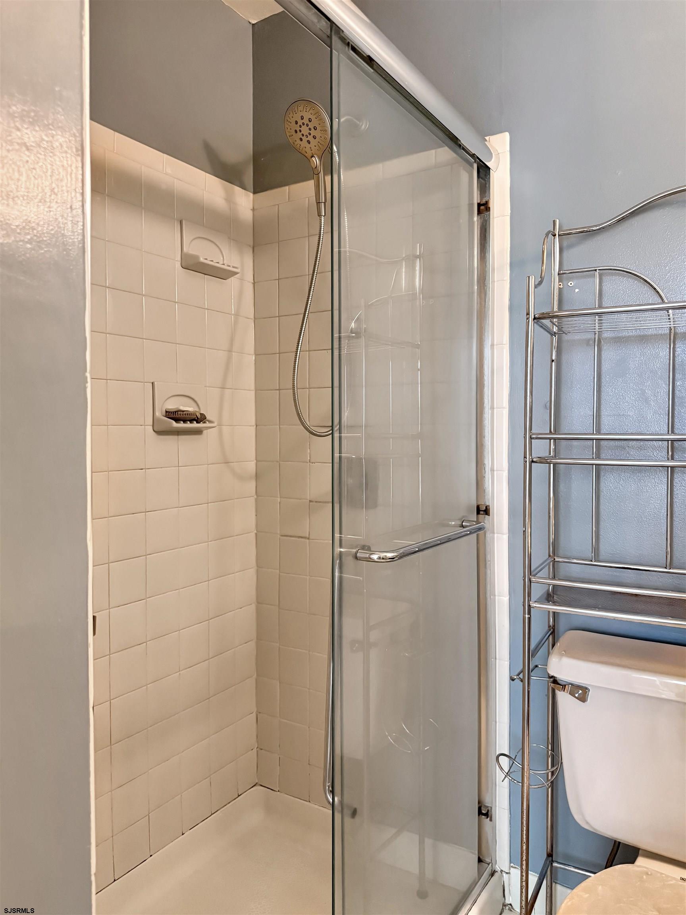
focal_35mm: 24
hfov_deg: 56.8
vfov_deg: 71.6
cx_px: 343
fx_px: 634
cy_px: 458
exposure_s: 1/60
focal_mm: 6.76
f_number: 1.78
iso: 800
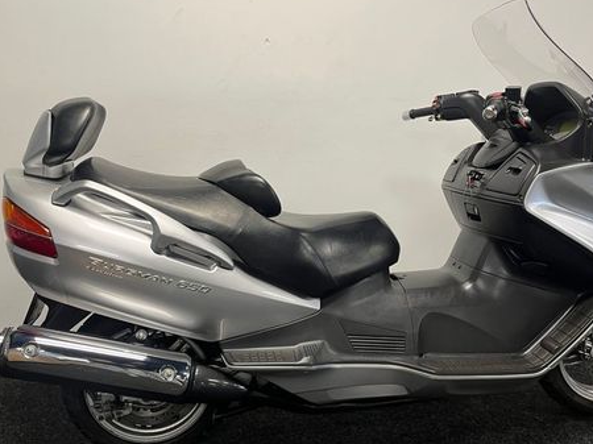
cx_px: 312
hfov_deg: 50.1
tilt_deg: -17.0
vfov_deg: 38.6
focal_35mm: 37
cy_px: 235
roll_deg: -0.1
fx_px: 634
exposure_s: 1/50
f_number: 1.6
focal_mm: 5.1
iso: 80
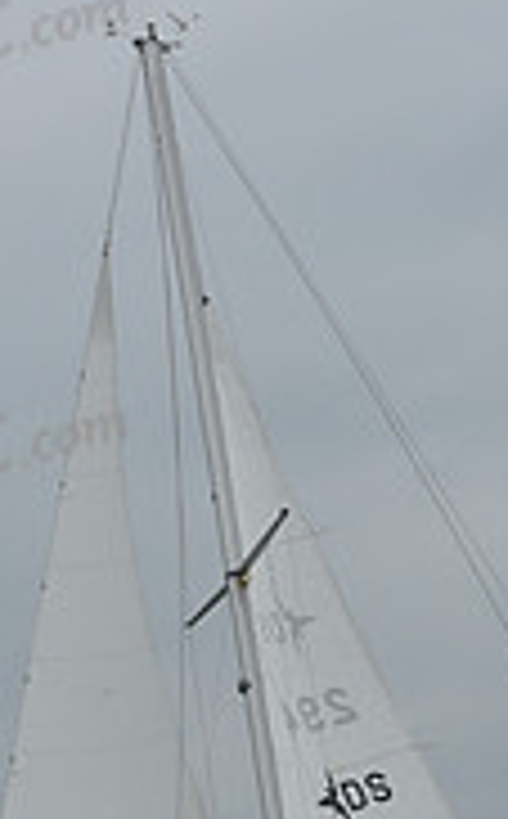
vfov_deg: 9.2
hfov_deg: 5.7
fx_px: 5075
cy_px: 662
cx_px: 362
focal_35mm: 228
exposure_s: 1/640
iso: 250
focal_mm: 70
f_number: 9
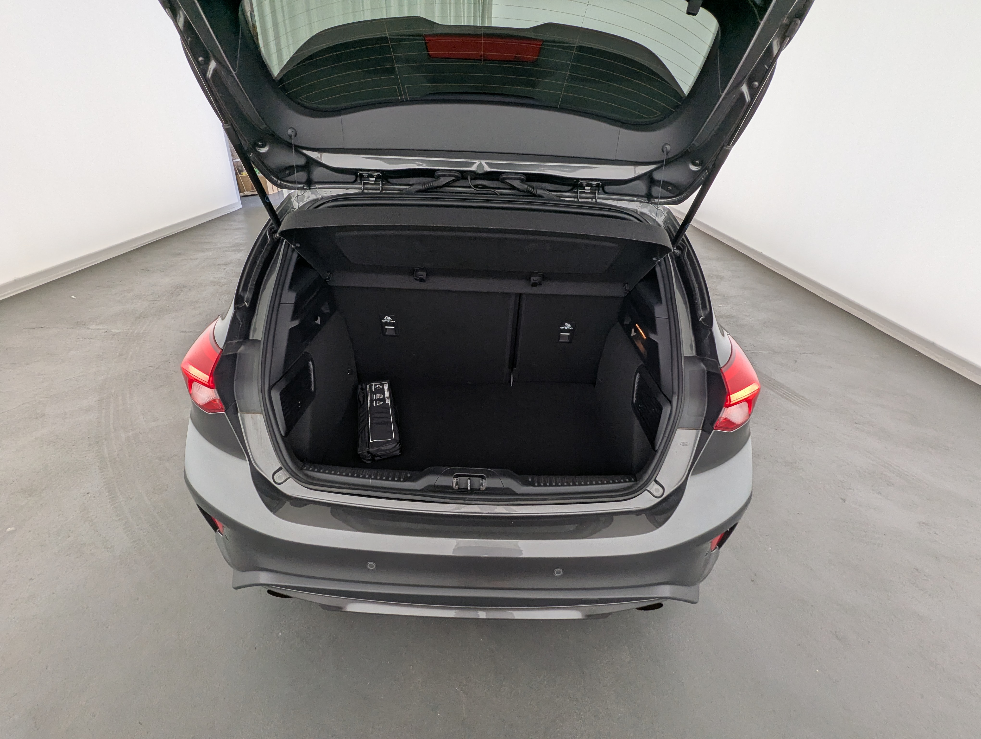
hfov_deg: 94.4
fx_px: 454
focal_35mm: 16
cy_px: 370
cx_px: 490
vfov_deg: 78.2
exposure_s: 1/117
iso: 50
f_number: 2.2
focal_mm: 2.35
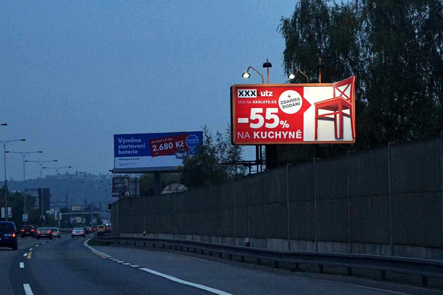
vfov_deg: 18.2
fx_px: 923
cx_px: 222
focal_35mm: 75
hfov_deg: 27.0
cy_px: 148
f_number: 4.5
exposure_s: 1/400
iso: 800
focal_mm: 50
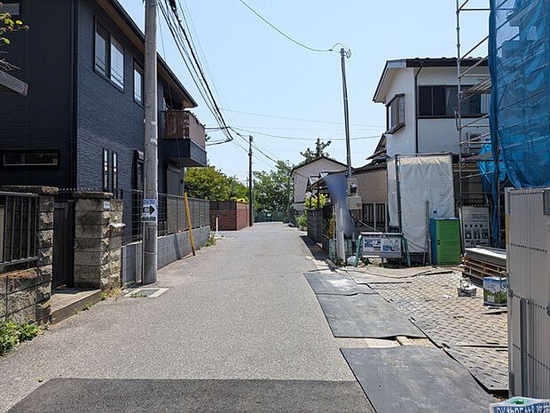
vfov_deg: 56.8
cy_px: 206
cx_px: 275
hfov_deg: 71.6
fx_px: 381
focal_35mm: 24
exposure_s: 1/1211
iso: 29
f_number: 1.7
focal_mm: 4.53
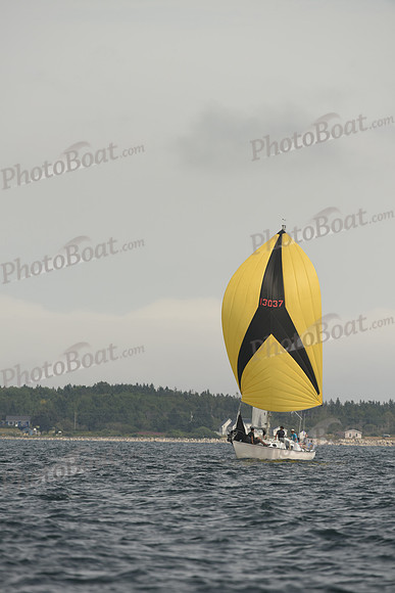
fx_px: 6579
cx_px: 198
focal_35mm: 400
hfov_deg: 3.4
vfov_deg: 5.2
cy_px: 296
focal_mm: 400
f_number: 7.1
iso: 250
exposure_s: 1/1000
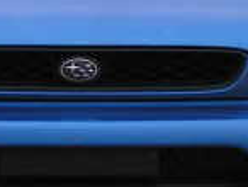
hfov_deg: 4.4
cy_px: -36
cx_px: 88
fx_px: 3258
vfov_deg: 3.3
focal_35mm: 454
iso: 100
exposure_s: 1/80
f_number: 3.3
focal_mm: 13.9
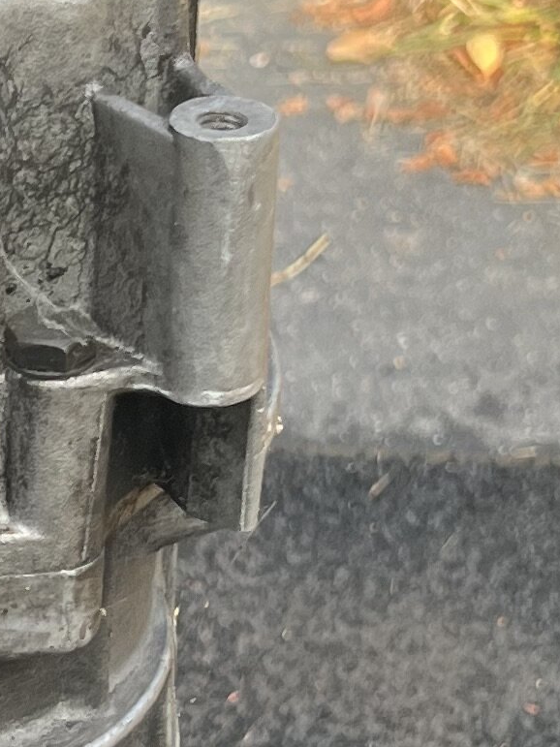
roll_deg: +0.8
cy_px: 624
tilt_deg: -27.4
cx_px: -264
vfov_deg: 14.4
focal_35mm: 136
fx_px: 2934
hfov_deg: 10.5
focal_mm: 5.7
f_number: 1.5
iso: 40
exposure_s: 1/290
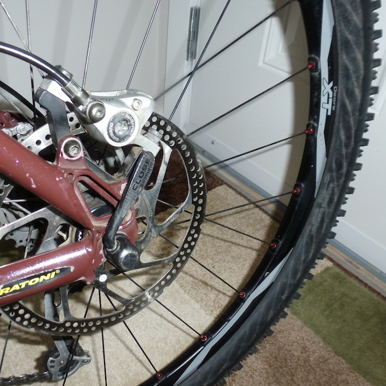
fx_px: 404
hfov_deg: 49.4
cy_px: 201
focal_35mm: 32
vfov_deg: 51.1
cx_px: 105
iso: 200
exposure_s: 1/60
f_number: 3.3
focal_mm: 4.3
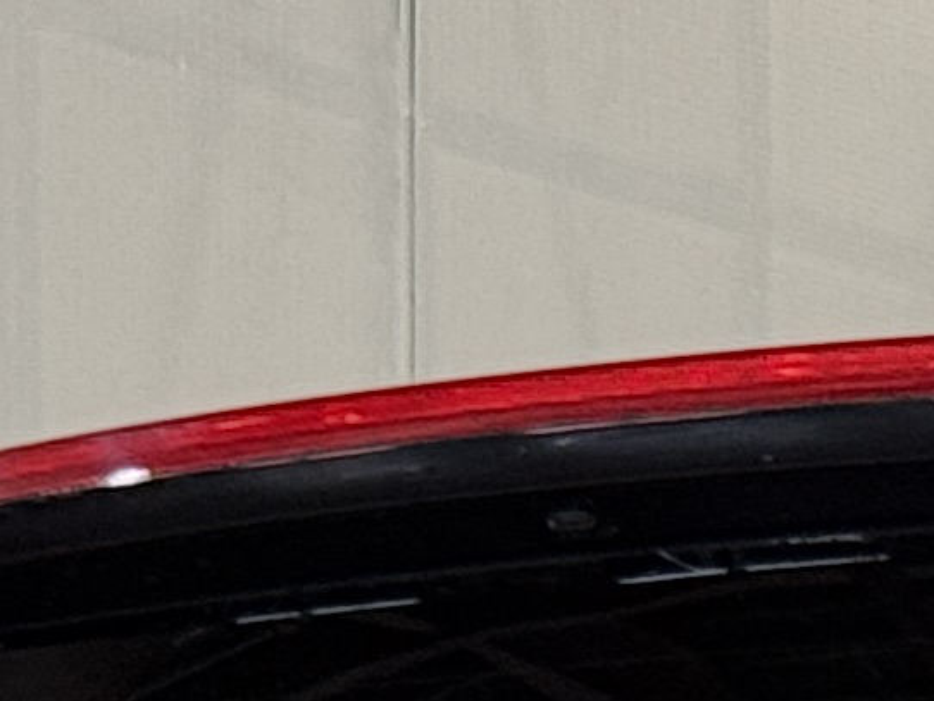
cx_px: 1875
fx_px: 9637
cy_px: 2205
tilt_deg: +0.2
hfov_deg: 5.4
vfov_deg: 4.0
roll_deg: +0.1
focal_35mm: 357
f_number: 1.78
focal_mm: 6.76
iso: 160
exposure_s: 1/60
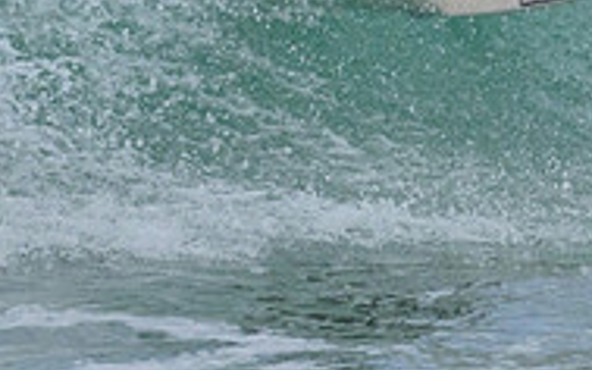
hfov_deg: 0.8
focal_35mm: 2504
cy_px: -96
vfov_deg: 0.5
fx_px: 40387
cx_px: 332
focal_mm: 800
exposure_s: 1/1600
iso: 3600
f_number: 11
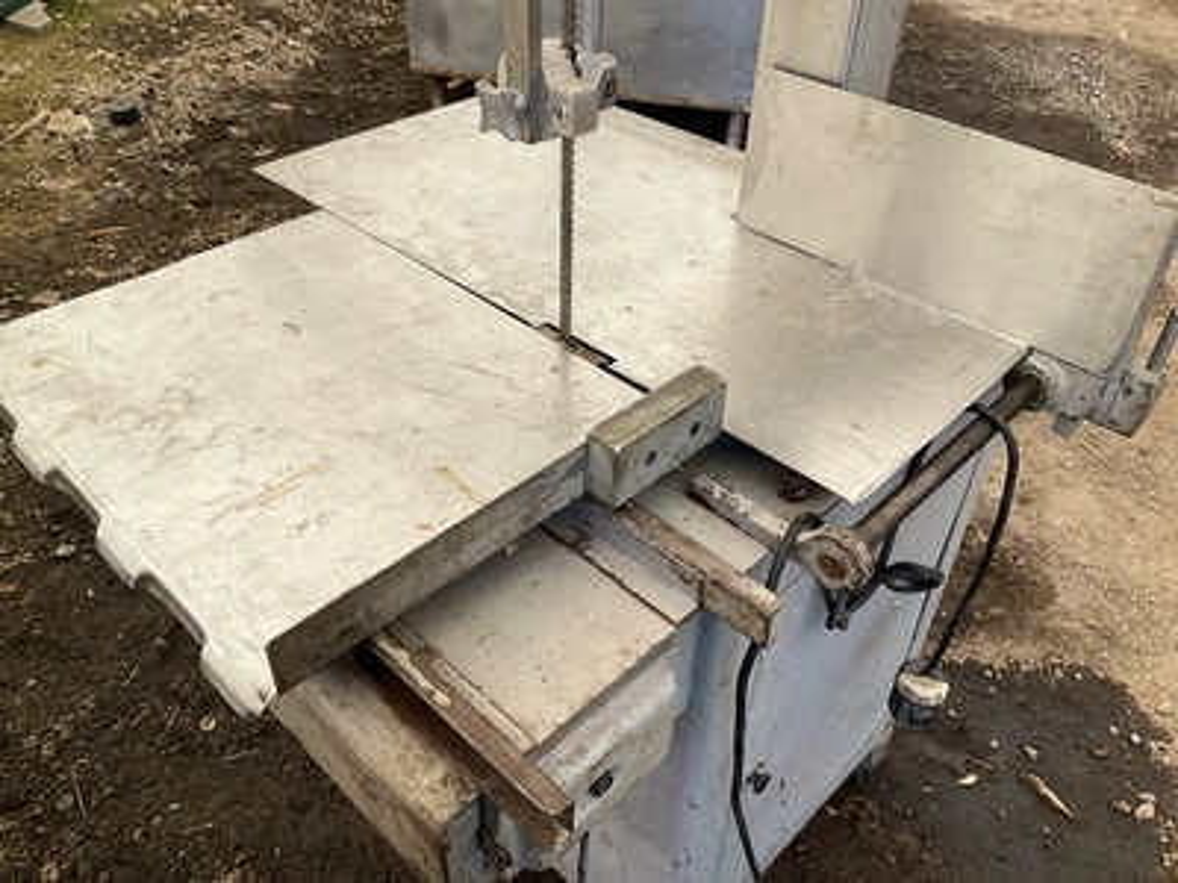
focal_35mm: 29
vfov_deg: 48.2
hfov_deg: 61.7
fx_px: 987
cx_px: 589
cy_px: 442
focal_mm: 3
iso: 16
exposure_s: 1/128
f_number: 1.8
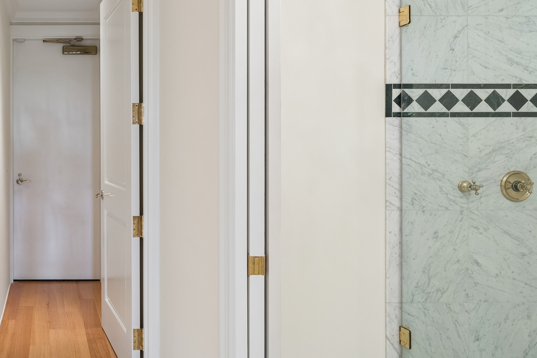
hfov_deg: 54.2
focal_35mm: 30
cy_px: 147
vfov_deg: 43.4
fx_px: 447
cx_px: 57
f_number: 8
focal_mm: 15
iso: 500
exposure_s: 1/13
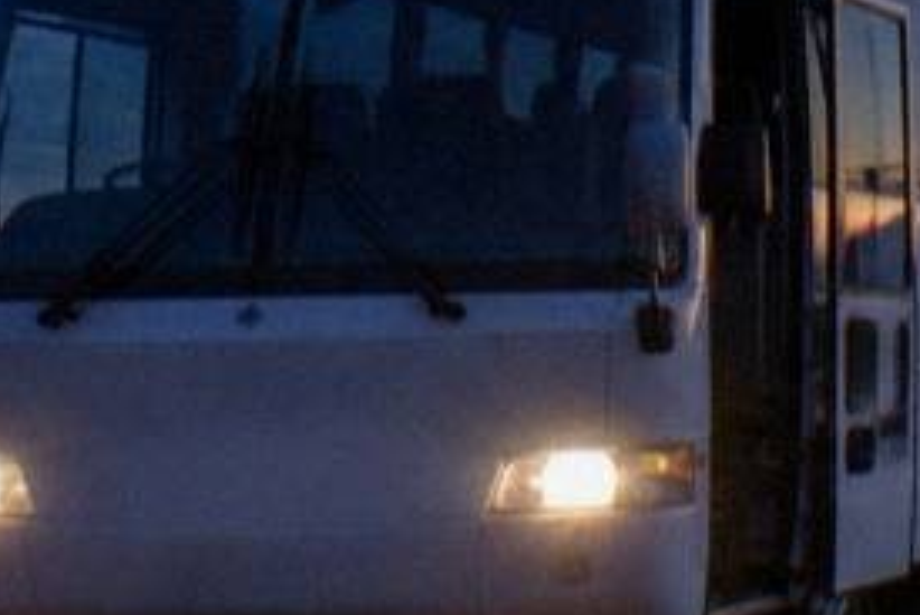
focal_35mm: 135
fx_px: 3452
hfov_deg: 13.8
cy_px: 373
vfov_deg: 10.2
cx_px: 1555
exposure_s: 1/50
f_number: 6.3
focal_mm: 37
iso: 6400
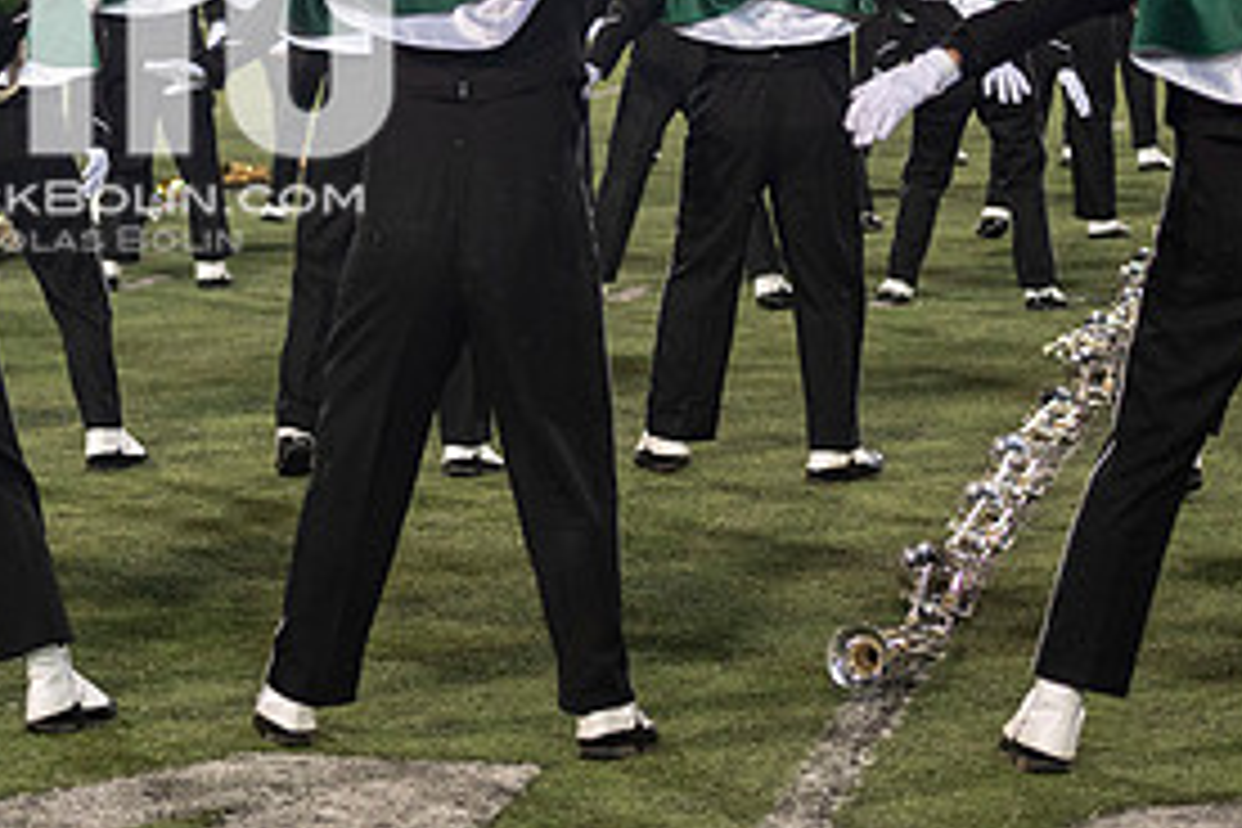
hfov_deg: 13.8
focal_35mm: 147
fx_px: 5071
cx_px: 54
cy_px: 36
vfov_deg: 9.3
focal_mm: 70
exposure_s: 1/500
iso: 1000
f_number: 2.8
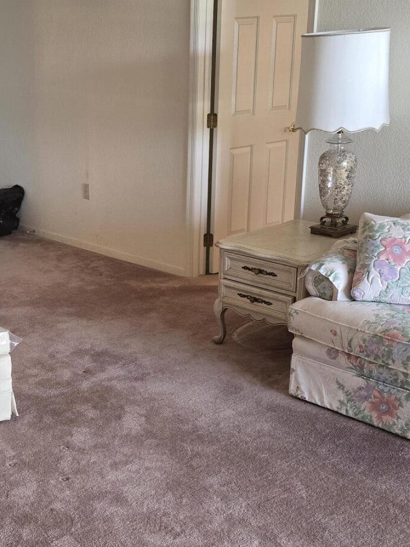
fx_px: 806
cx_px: 70
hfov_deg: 27.8
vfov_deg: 37.4
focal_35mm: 51
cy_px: 320
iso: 200
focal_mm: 6.3
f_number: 1.7
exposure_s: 1/120
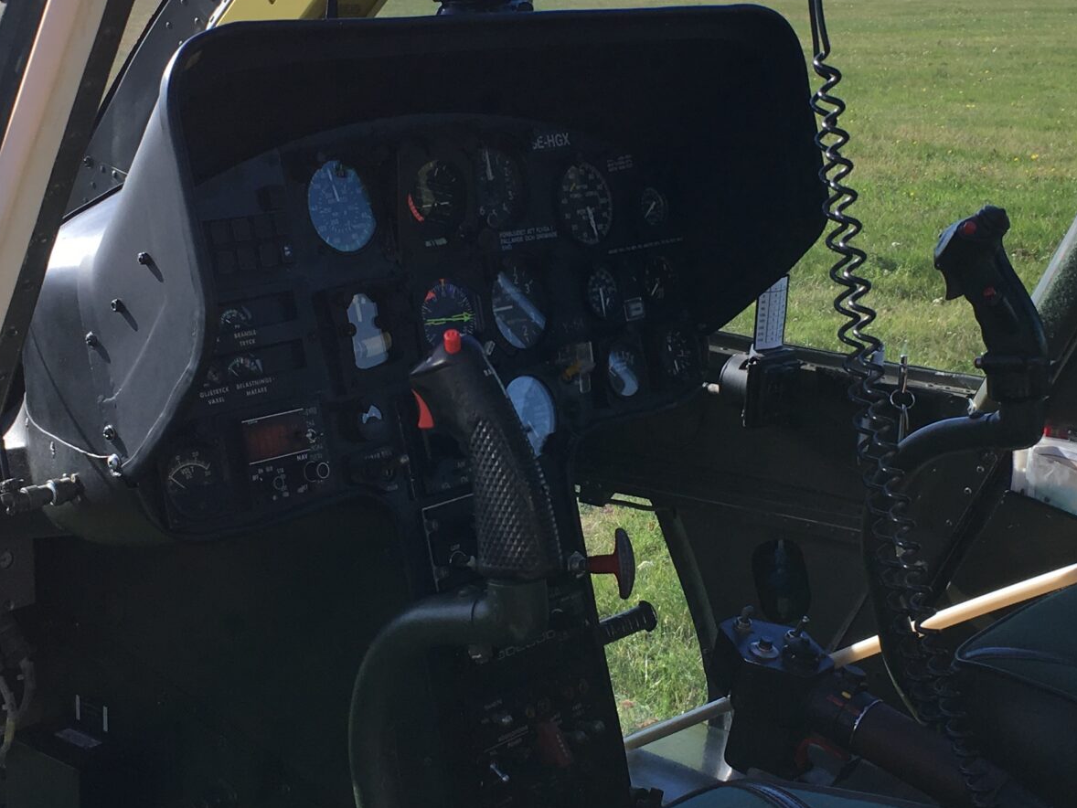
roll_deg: +0.1
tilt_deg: -12.1
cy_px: 336
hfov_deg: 30.7
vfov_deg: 23.3
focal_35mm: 63
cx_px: 541
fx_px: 1961
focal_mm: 4.15
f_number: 2.2
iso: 25
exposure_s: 1/601
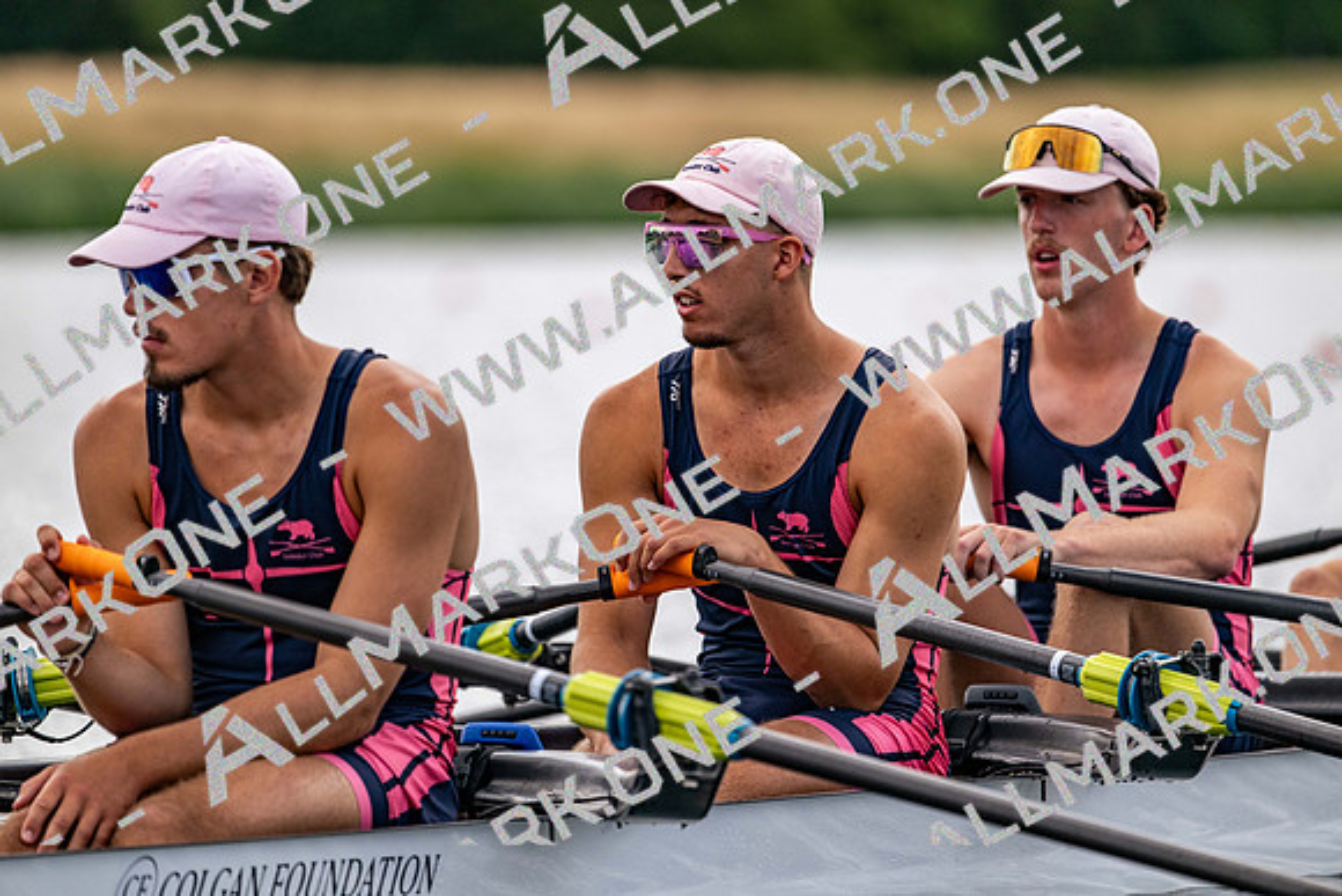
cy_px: 448
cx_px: 671
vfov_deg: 3.4
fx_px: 14914
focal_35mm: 400
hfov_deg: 5.2
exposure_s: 1/2500
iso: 400
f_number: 4.5
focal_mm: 400
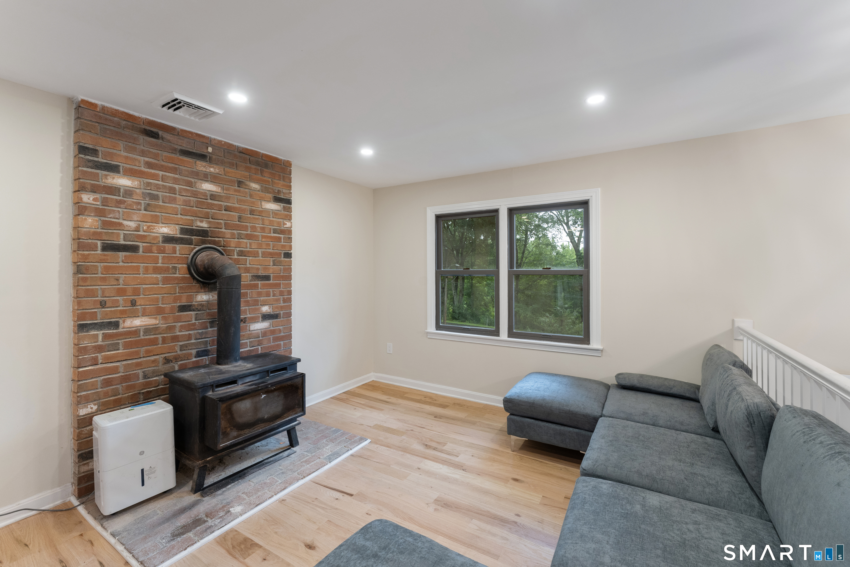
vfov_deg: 78.8
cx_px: 425
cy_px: 284
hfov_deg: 101.9
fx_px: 345
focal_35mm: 15
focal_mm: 14.6
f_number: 8
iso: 800
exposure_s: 1/13
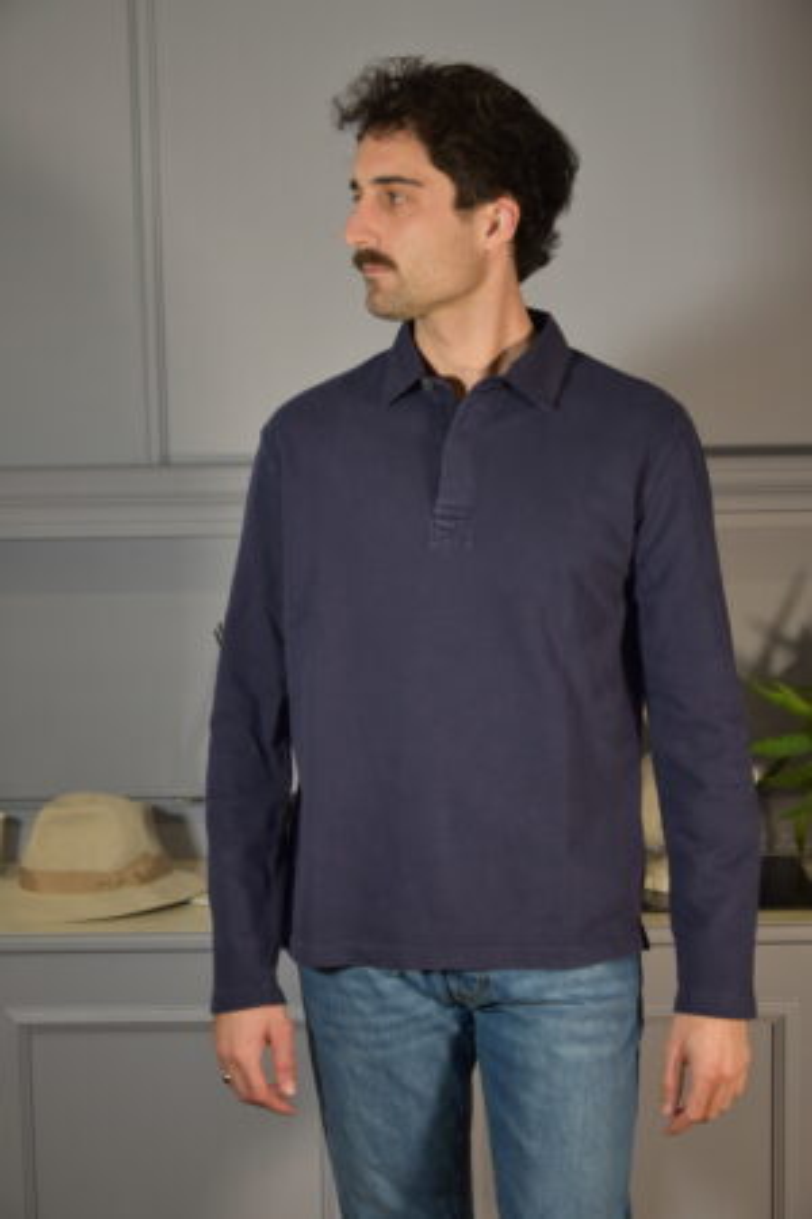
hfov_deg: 18.9
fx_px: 2436
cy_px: 610
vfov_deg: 28.1
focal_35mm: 72
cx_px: 406
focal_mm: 48
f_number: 4.8
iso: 560
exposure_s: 1/30
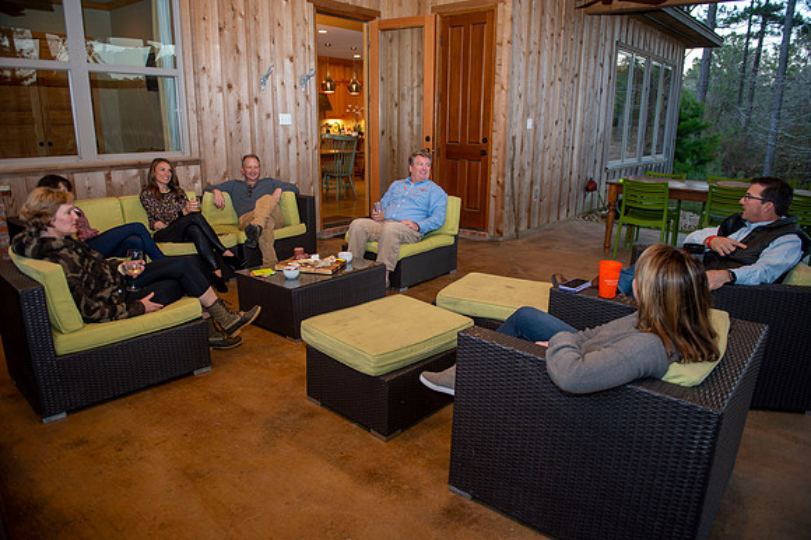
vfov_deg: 53.1
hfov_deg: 73.8
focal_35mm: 24
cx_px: 406
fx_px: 540
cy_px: 270
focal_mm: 24
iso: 1000
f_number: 2.8
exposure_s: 1/100
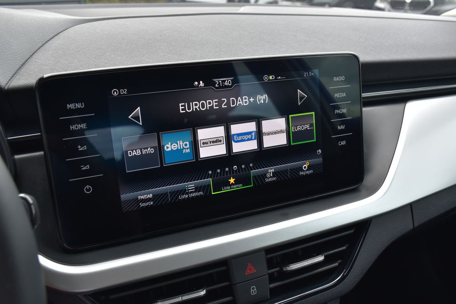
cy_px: 152
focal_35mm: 34
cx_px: 228
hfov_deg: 55.1
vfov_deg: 38.4
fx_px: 437
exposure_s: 1/200
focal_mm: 23
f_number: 7.1
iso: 400
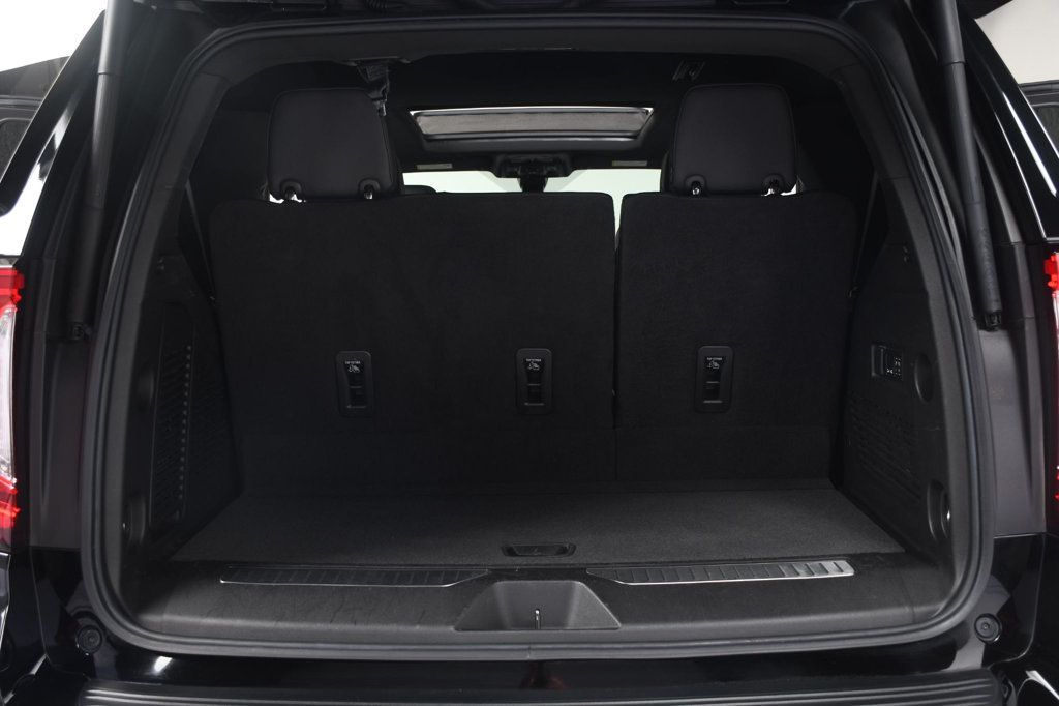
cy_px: 353
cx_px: 530
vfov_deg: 34.2
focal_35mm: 39
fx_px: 1147
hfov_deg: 49.6
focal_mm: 26
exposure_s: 1/160
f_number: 5
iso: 100
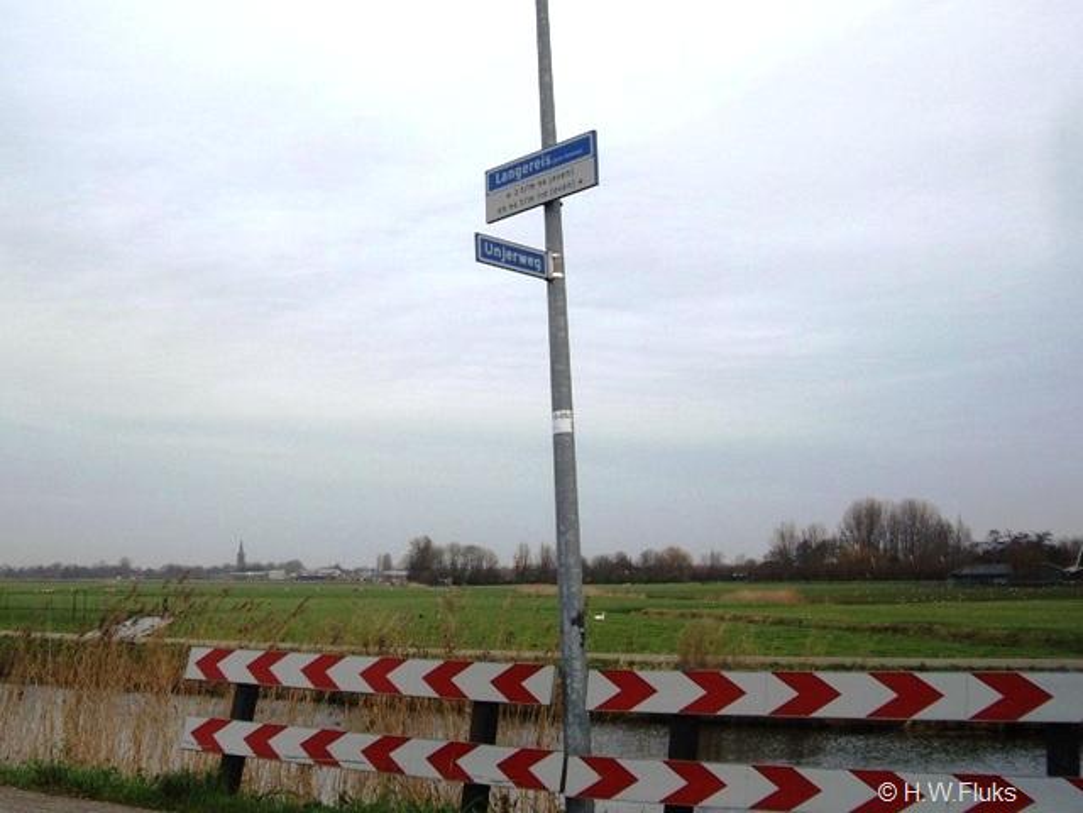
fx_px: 1189
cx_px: 542
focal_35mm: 38
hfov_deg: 49.0
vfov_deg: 37.7
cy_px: 406
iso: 64
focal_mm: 7.9
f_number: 2.8
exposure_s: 1/160
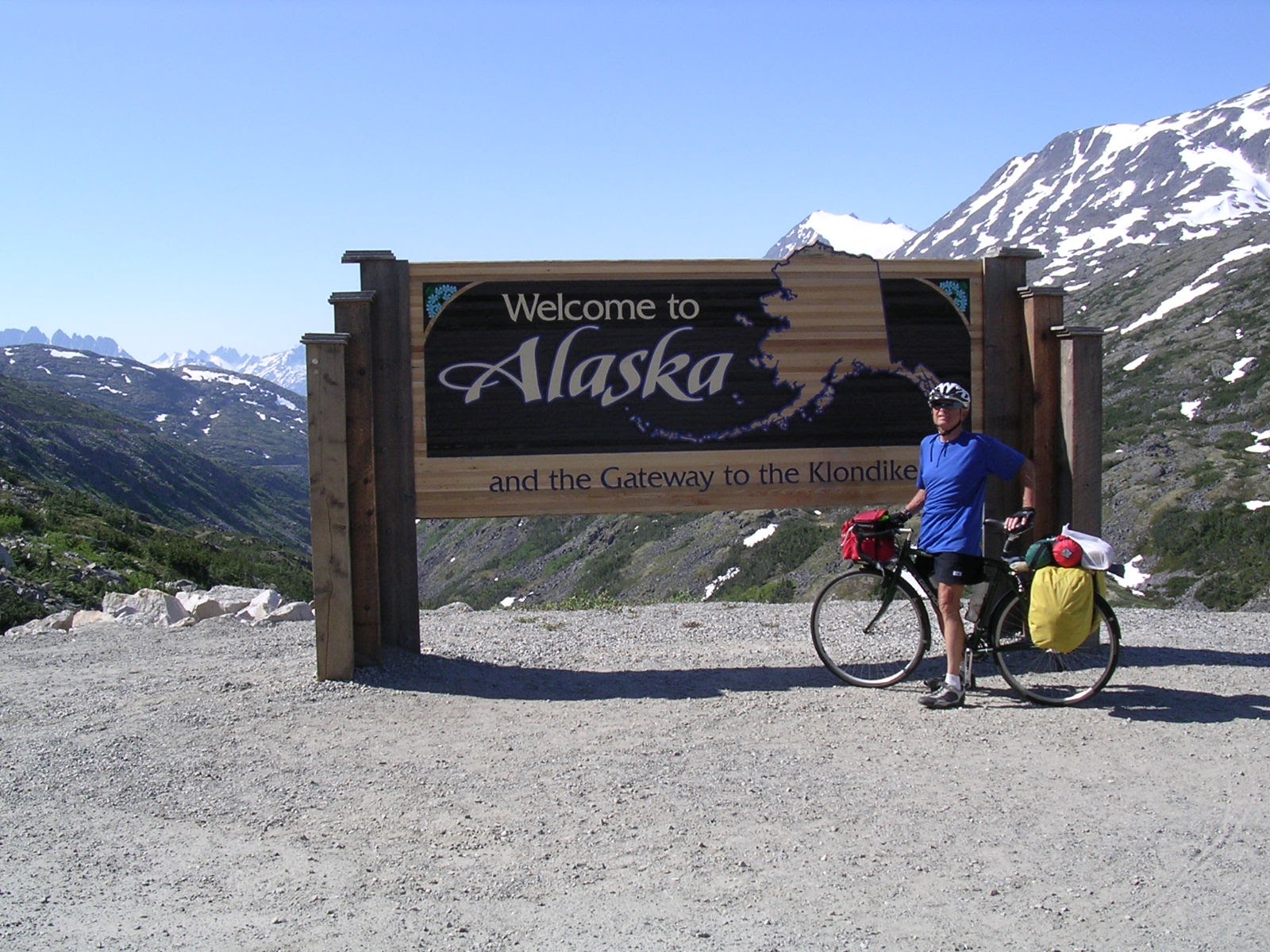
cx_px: 635
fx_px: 1394
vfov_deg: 37.7
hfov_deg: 49.0
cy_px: 476
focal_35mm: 38
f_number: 5.6
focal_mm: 5.8
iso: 100
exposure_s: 1/291
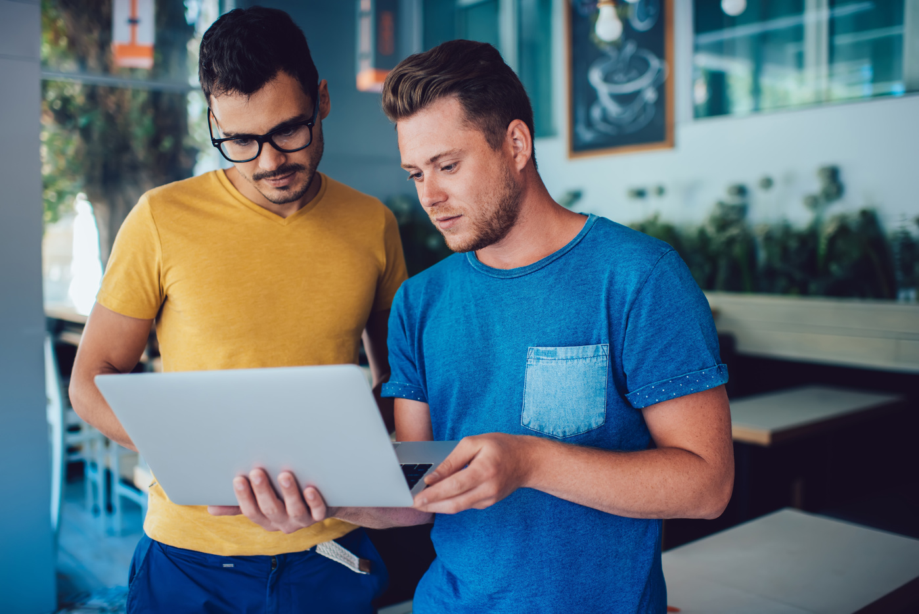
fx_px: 894
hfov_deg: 54.4
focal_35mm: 35
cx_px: 460
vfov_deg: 37.9
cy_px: 307
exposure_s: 1/160
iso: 250
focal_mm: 35
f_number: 2
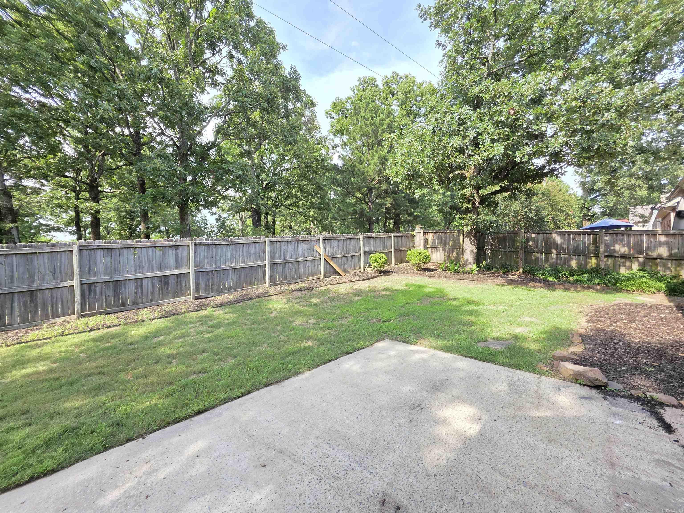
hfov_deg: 106.2
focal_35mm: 13
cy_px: 256
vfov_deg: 89.9
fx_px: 257
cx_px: 342
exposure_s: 1/719
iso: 100
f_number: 1.9
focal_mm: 2.2
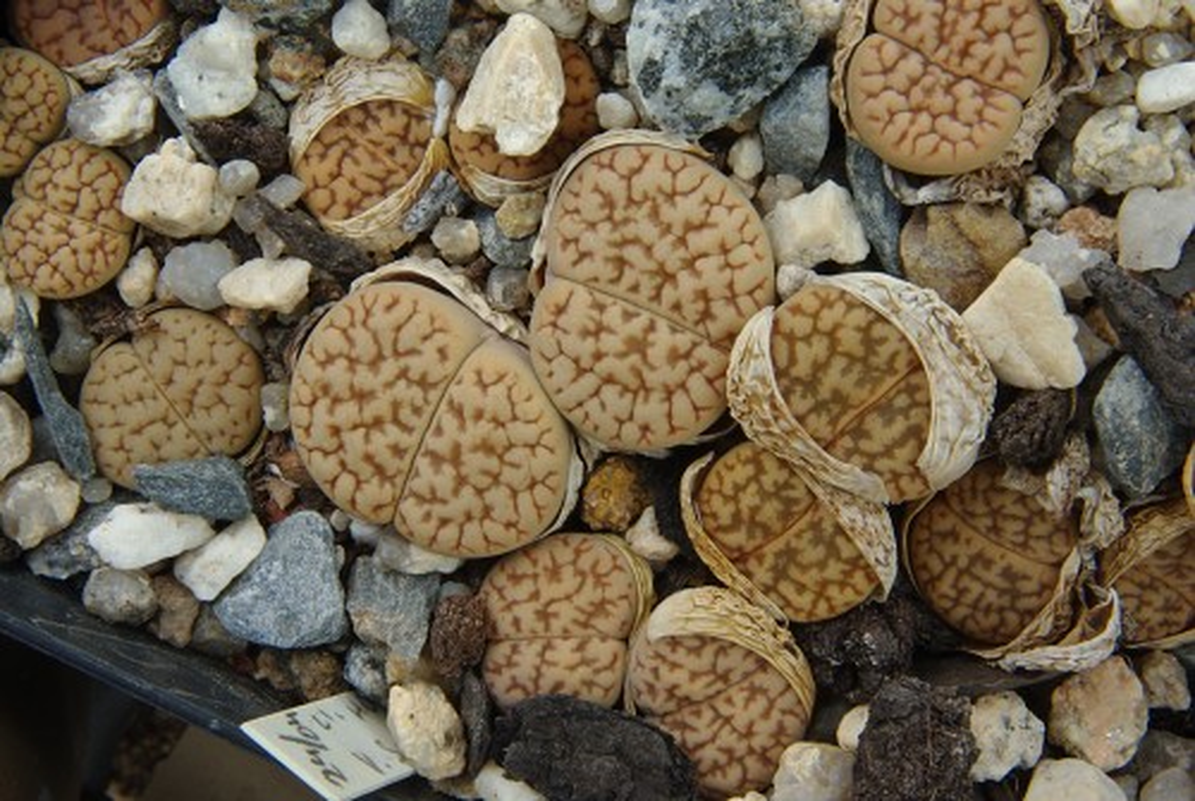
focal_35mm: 105
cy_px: 400
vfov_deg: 13.1
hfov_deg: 19.4
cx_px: 598
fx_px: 3491
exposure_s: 1/1.43
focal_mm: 70
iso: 100
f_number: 38
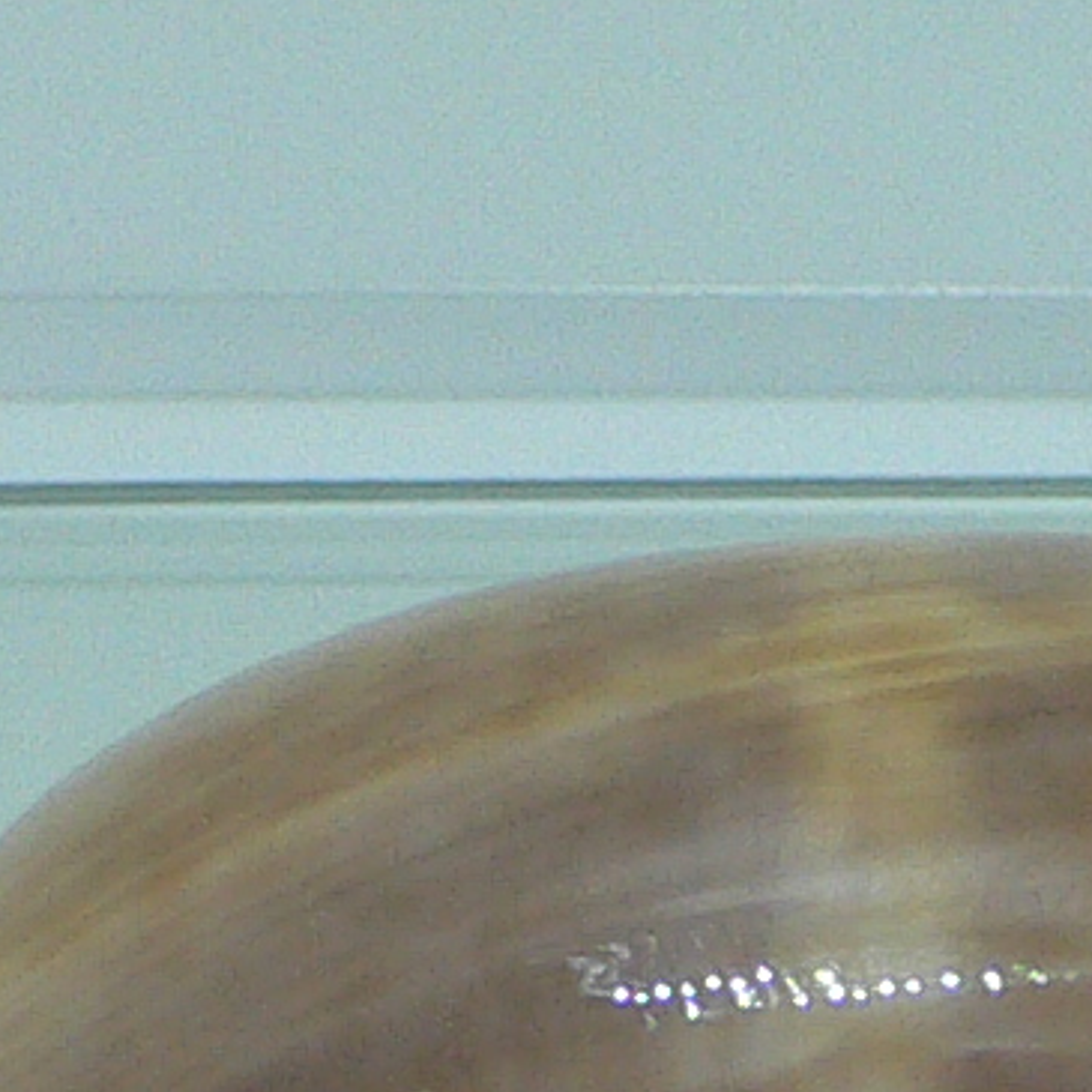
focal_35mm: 171
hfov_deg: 10.0
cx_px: 1439
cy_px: 1562
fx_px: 6103
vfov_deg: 10.0
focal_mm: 4.6
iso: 100
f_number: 2.8
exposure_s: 1/60
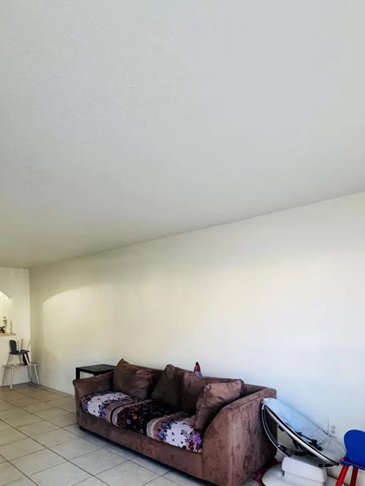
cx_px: 141
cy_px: 324
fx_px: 323
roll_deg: +0.7
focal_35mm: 23
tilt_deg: -1.8
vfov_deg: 71.7
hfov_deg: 58.3
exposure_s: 1/75
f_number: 2.2
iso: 320
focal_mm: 2.22
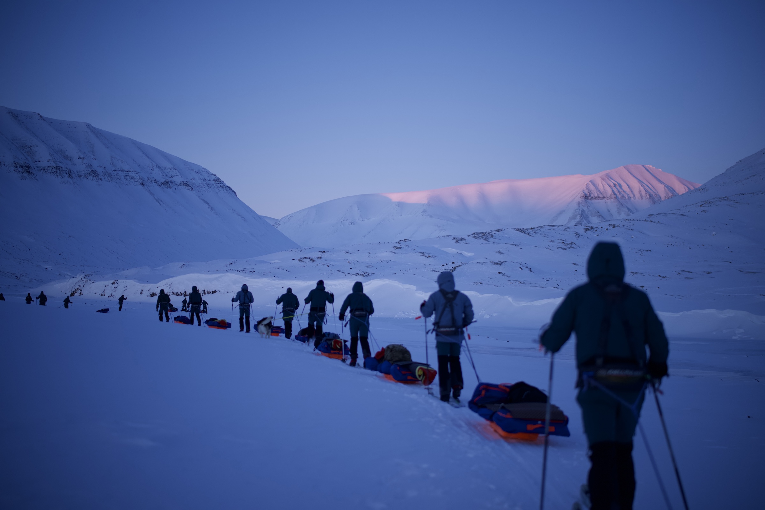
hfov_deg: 39.6
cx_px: 382
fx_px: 1062
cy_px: 255
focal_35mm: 50
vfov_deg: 27.0
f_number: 1.4
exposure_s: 1/3200
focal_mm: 50
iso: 500
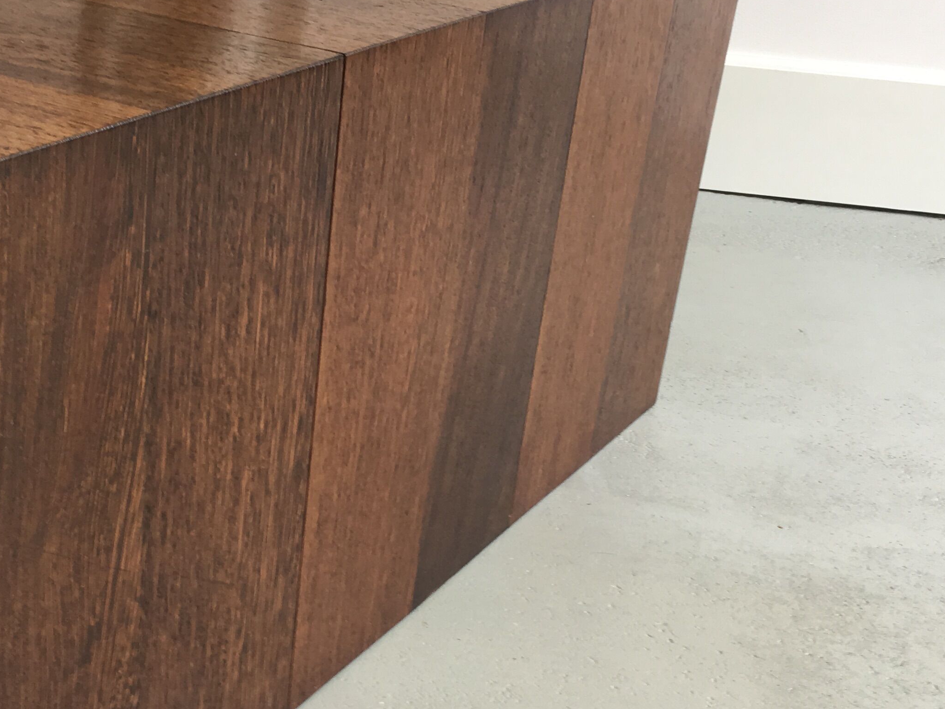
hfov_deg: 33.6
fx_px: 1556
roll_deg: -4.3
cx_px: 336
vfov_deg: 25.6
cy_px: 447
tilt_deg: -27.4
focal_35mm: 57
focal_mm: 4.15
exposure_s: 1/50
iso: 32
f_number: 2.2
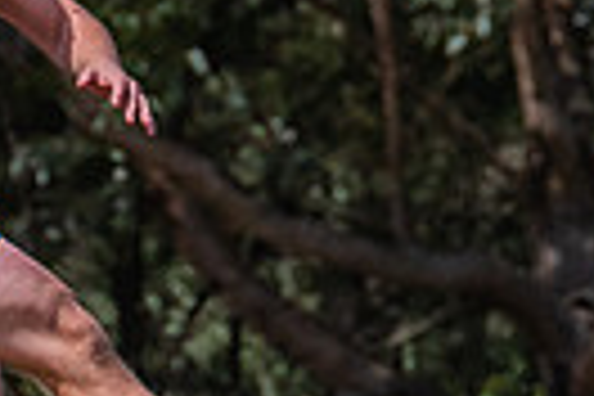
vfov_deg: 0.7
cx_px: -14
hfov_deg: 1.0
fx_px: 34416
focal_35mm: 2086
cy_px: 202
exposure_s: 1/1600
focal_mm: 420
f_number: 9
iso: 800
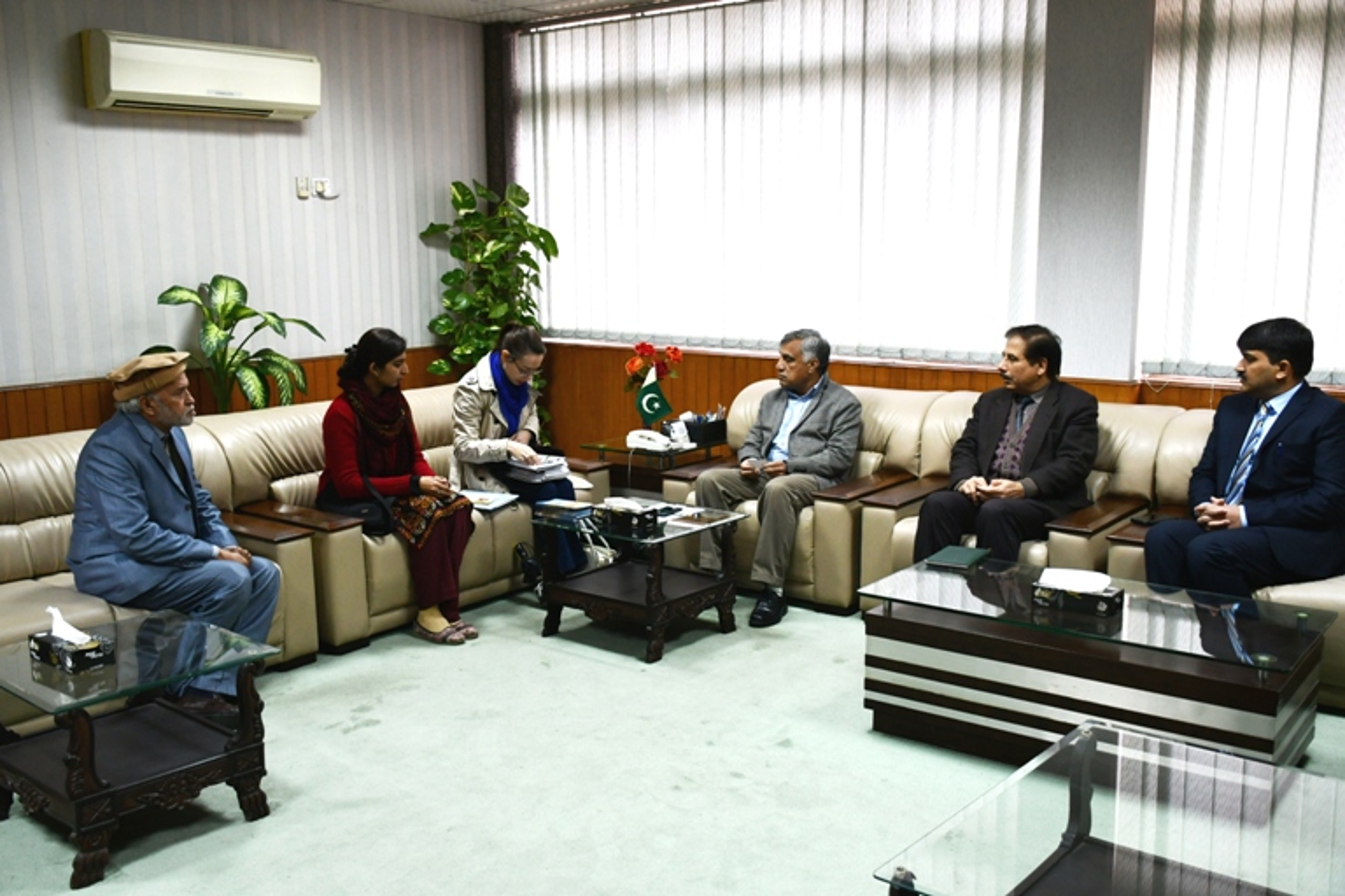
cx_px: 672
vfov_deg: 38.9
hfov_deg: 55.8
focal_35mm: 34
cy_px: 448
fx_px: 1270
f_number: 4.5
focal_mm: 23
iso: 1000
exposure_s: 1/80
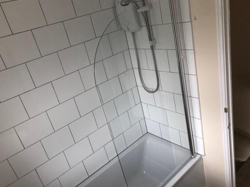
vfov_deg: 48.2
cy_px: 91
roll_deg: +12.2
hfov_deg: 61.7
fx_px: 209
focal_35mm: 29
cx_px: 122
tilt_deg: -23.5
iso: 20
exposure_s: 1/40
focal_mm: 3.99
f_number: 1.8
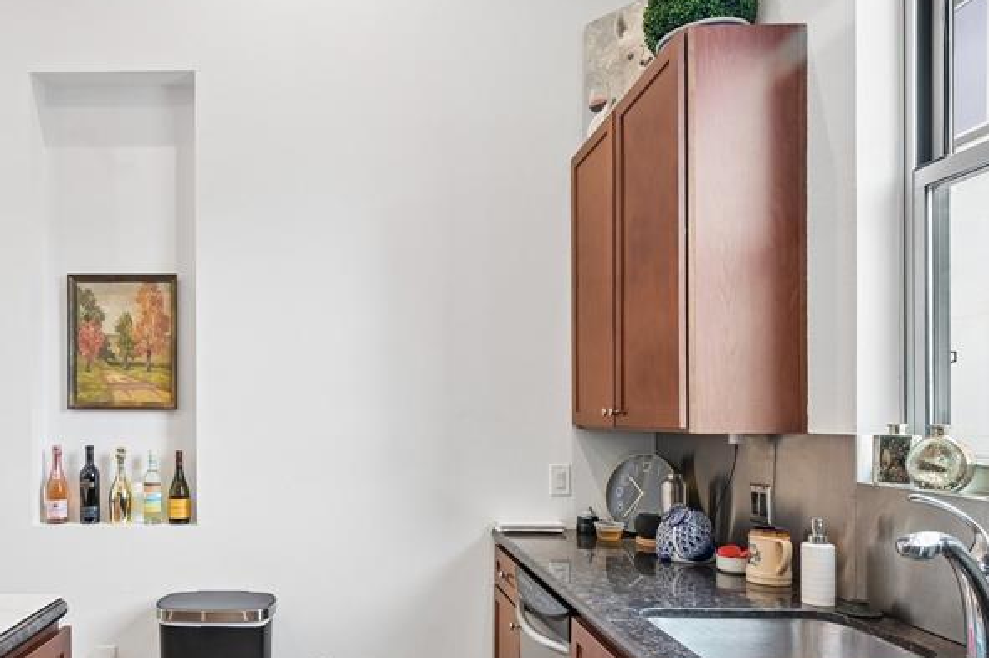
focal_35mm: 27
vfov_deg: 47.6
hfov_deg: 66.0
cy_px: 417
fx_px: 737
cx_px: 335
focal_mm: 15.5
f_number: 8
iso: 400
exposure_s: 1/15
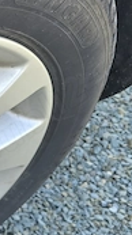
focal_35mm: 87
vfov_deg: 24.5
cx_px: -225
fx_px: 543
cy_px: 115
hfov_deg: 10.8
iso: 50
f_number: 1.7
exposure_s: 1/180
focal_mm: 6.3
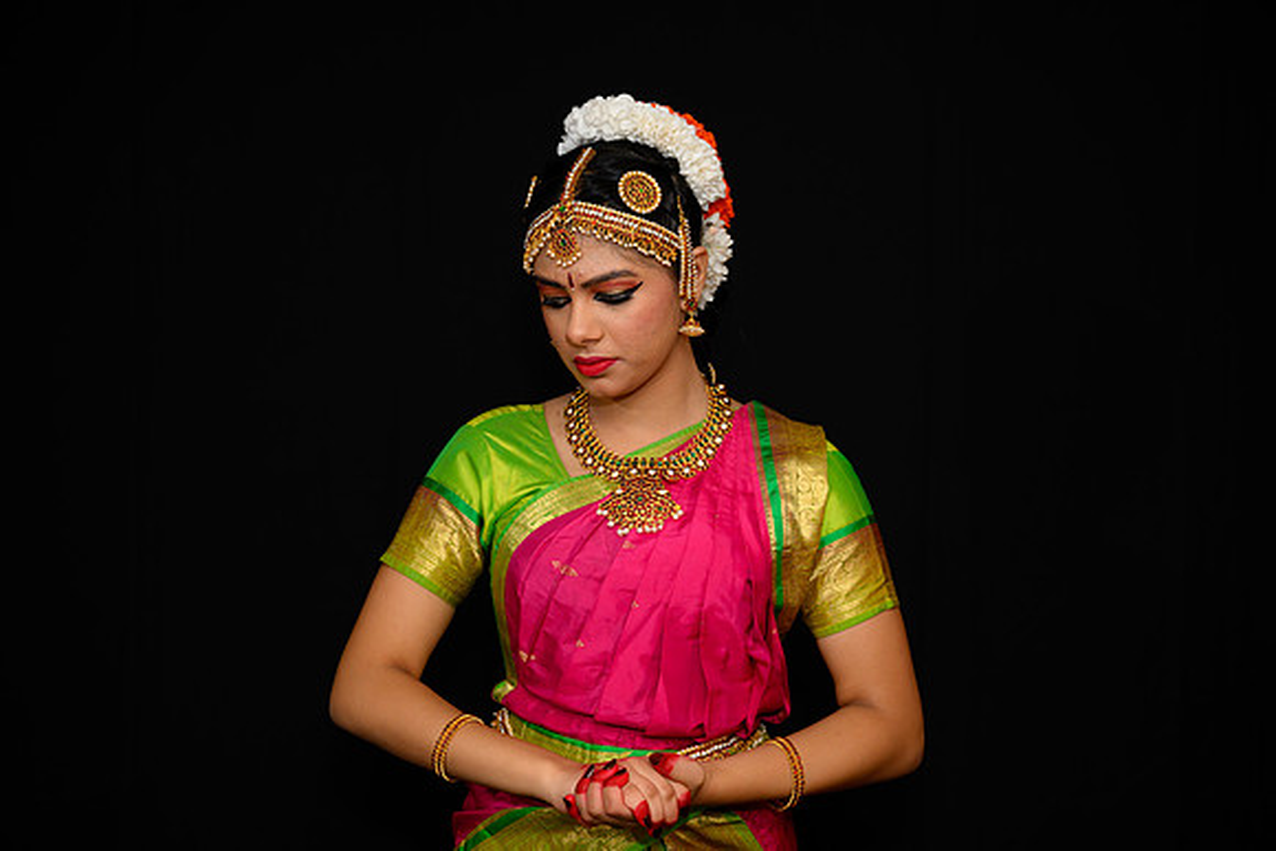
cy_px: 426
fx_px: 2127
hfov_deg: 33.4
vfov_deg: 22.6
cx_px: 638
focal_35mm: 60
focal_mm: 60
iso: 640
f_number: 5
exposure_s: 1/125
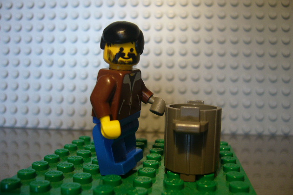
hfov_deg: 51.9
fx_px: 301
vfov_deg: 35.9
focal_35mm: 37
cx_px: 146
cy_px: 90
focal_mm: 5.8
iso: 100
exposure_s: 1/30
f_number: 2.8
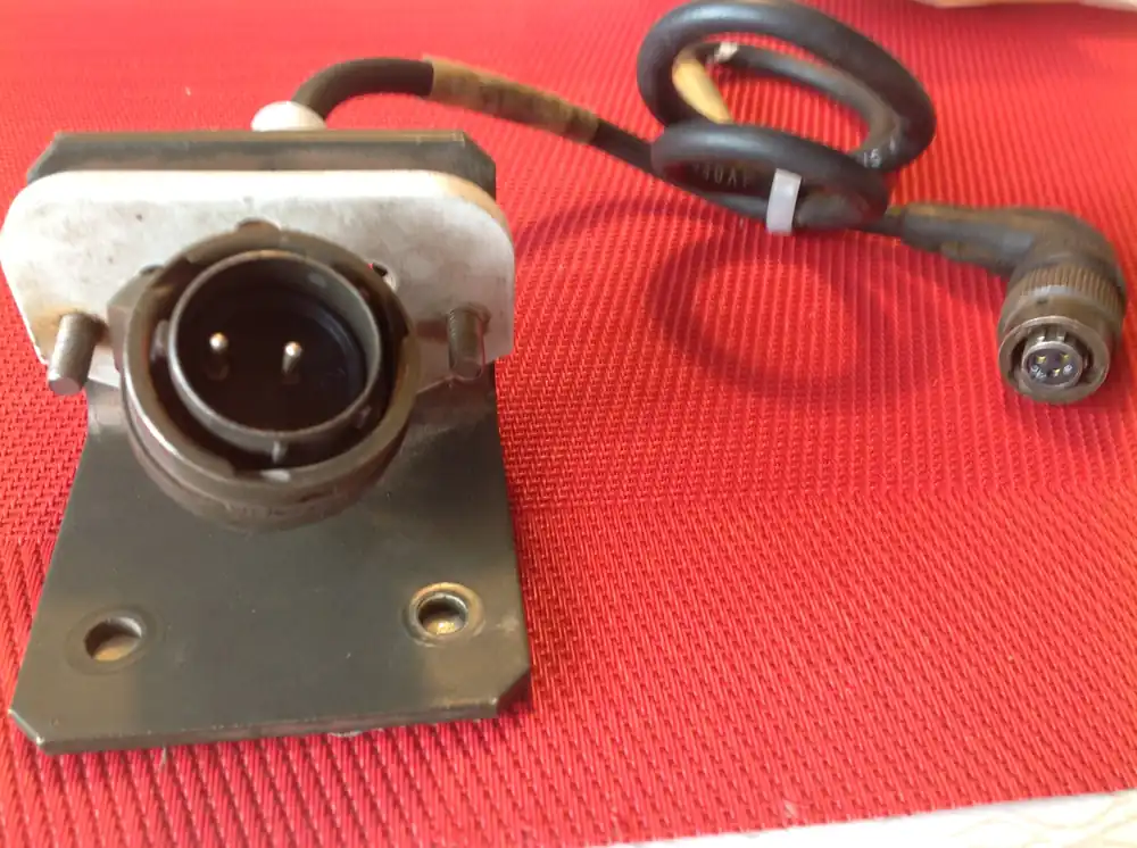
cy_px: 424
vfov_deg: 40.6
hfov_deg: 52.7
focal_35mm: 35
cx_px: 568
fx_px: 1147
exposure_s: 1/15
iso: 80
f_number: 2.4
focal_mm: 4.28
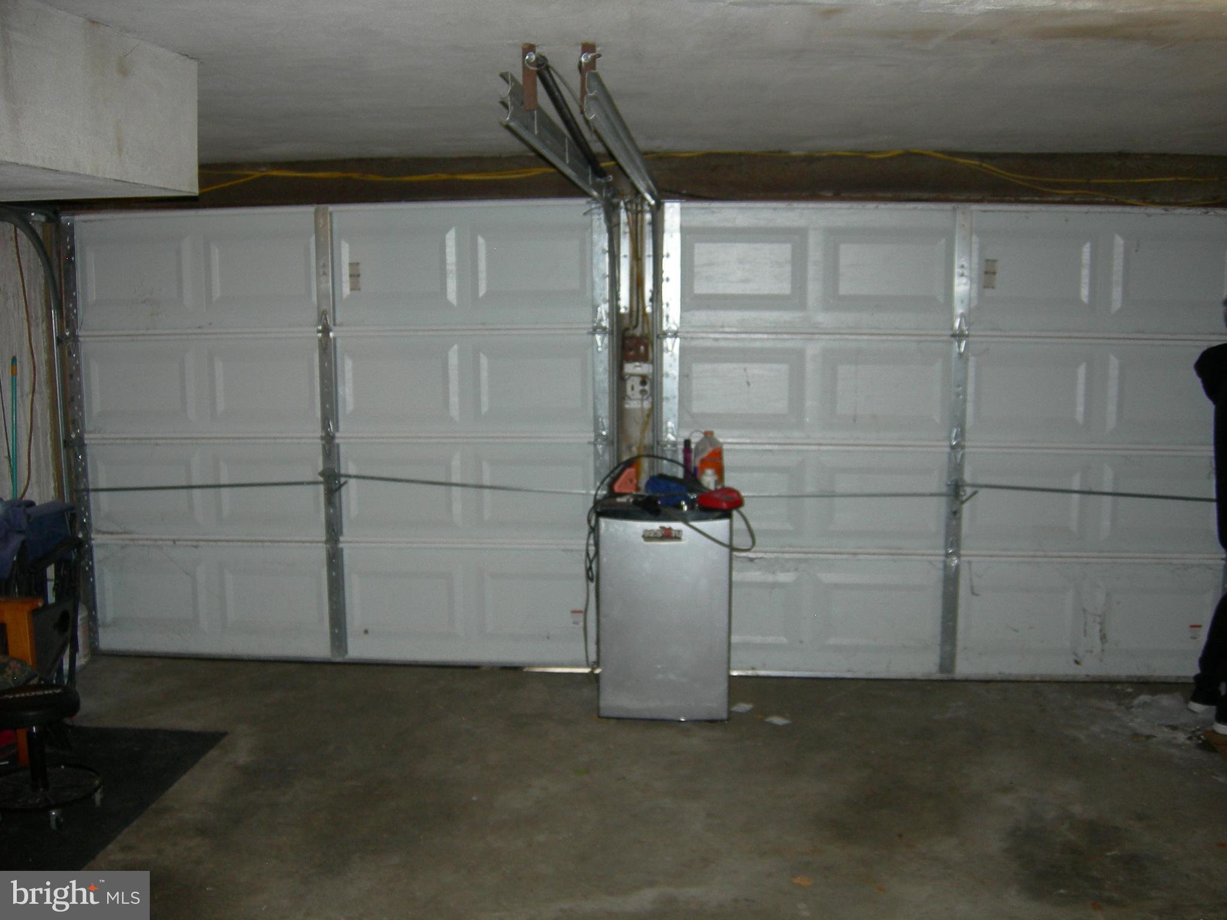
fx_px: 1276
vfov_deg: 39.7
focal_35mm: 36
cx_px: 614
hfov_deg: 51.4
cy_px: 460
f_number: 2.7
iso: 152
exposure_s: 1/60.1
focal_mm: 7.5
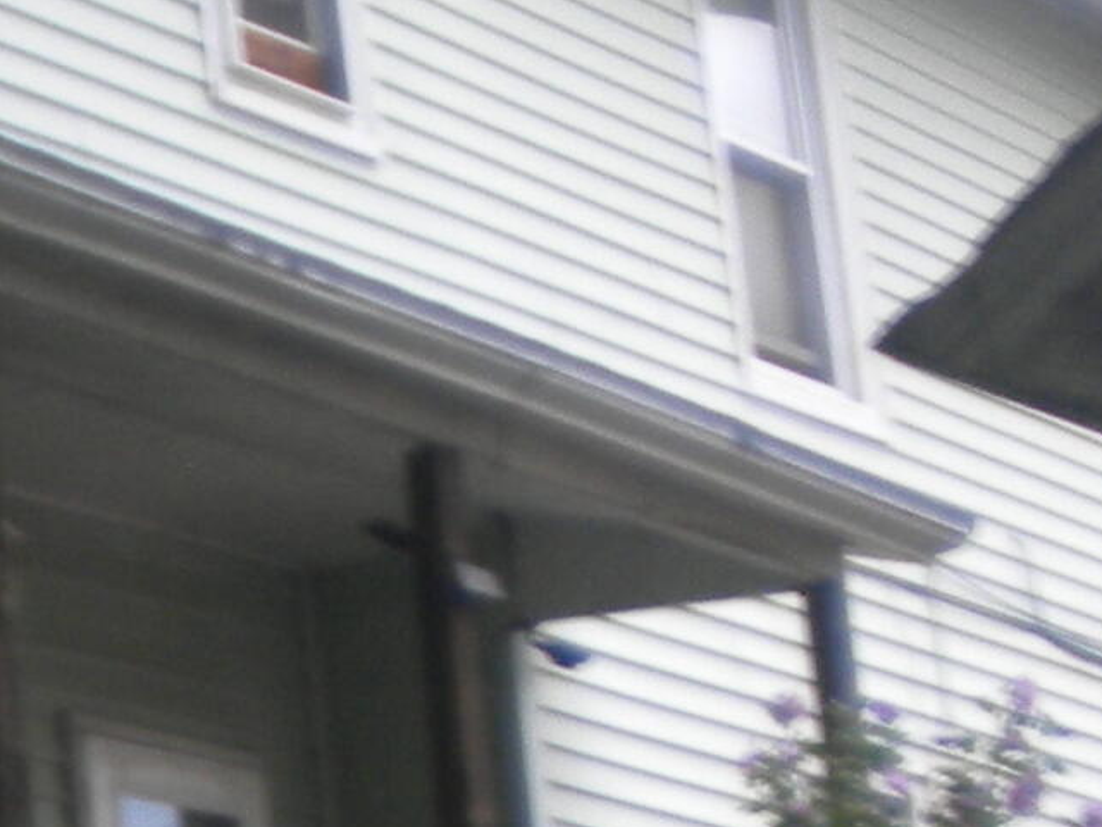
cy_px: 1494
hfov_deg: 10.8
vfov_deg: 8.7
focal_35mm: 164
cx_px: -1248
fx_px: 5221
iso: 80
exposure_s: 1/196
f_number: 3.1
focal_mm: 6.3
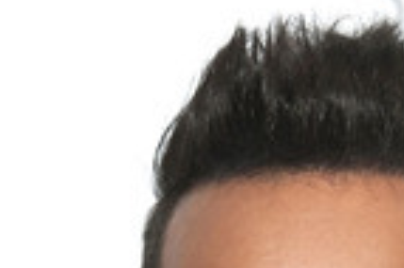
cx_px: 326
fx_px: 6109
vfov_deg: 2.5
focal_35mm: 545
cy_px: 550
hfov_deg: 3.8
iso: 400
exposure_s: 1/250
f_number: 5.6
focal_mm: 130
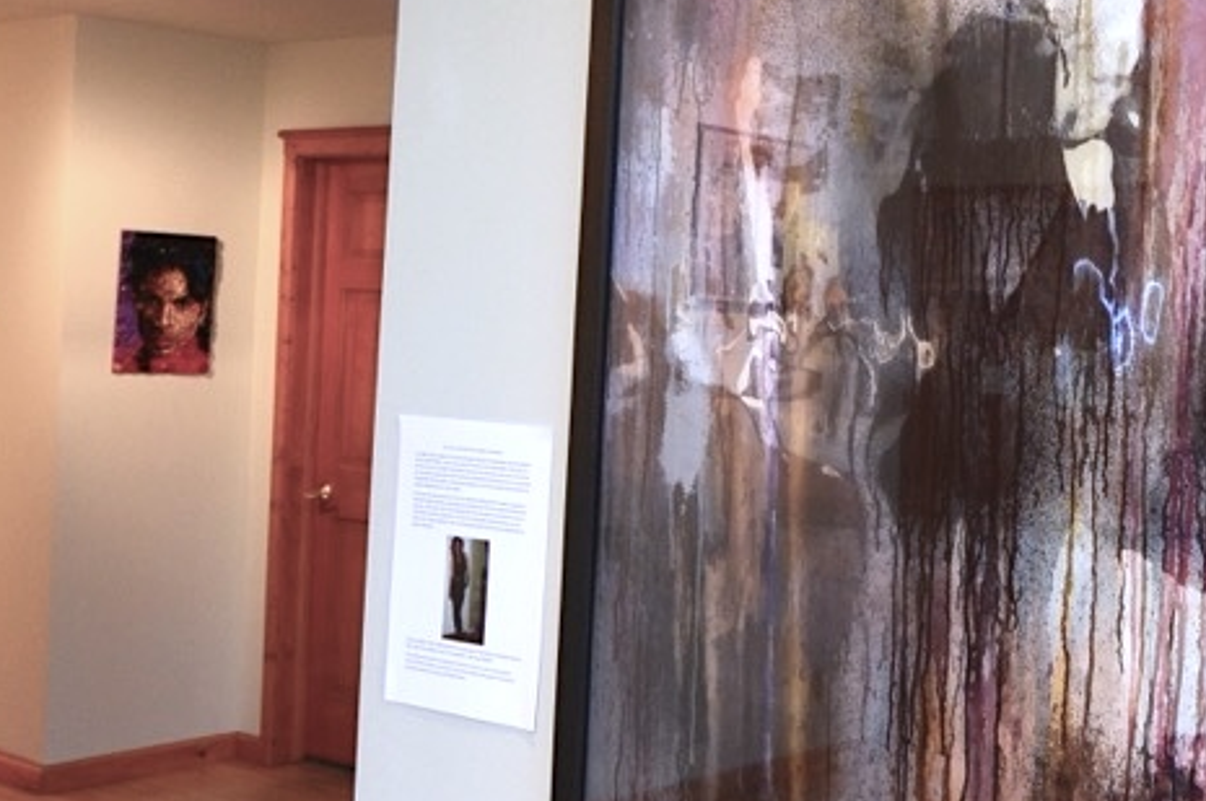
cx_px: 1232
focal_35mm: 50
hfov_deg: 35.3
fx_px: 1683
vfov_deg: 26.8
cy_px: 371
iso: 640
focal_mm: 13
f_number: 8
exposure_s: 1/60
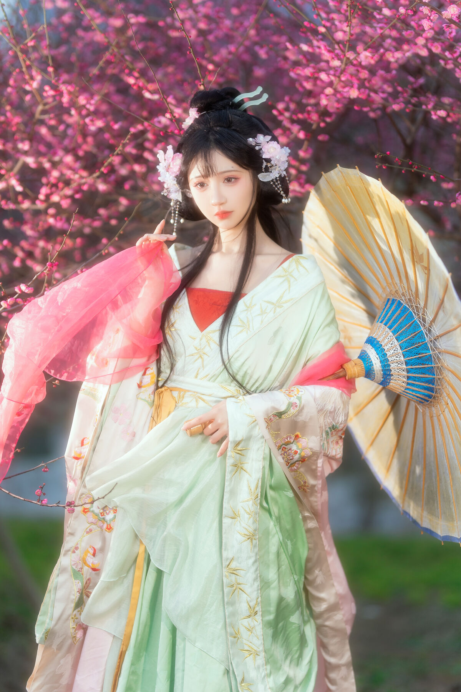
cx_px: 230
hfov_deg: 16.1
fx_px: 1633
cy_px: 346
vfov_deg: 23.9
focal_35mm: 85
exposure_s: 1/250
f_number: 1.4
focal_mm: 85
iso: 160
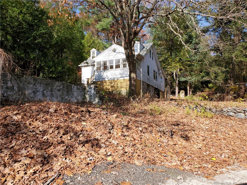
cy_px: 92
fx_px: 186
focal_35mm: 26
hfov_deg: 67.3
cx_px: 124
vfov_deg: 53.1
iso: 50
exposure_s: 1/820
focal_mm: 4.3
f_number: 2.4
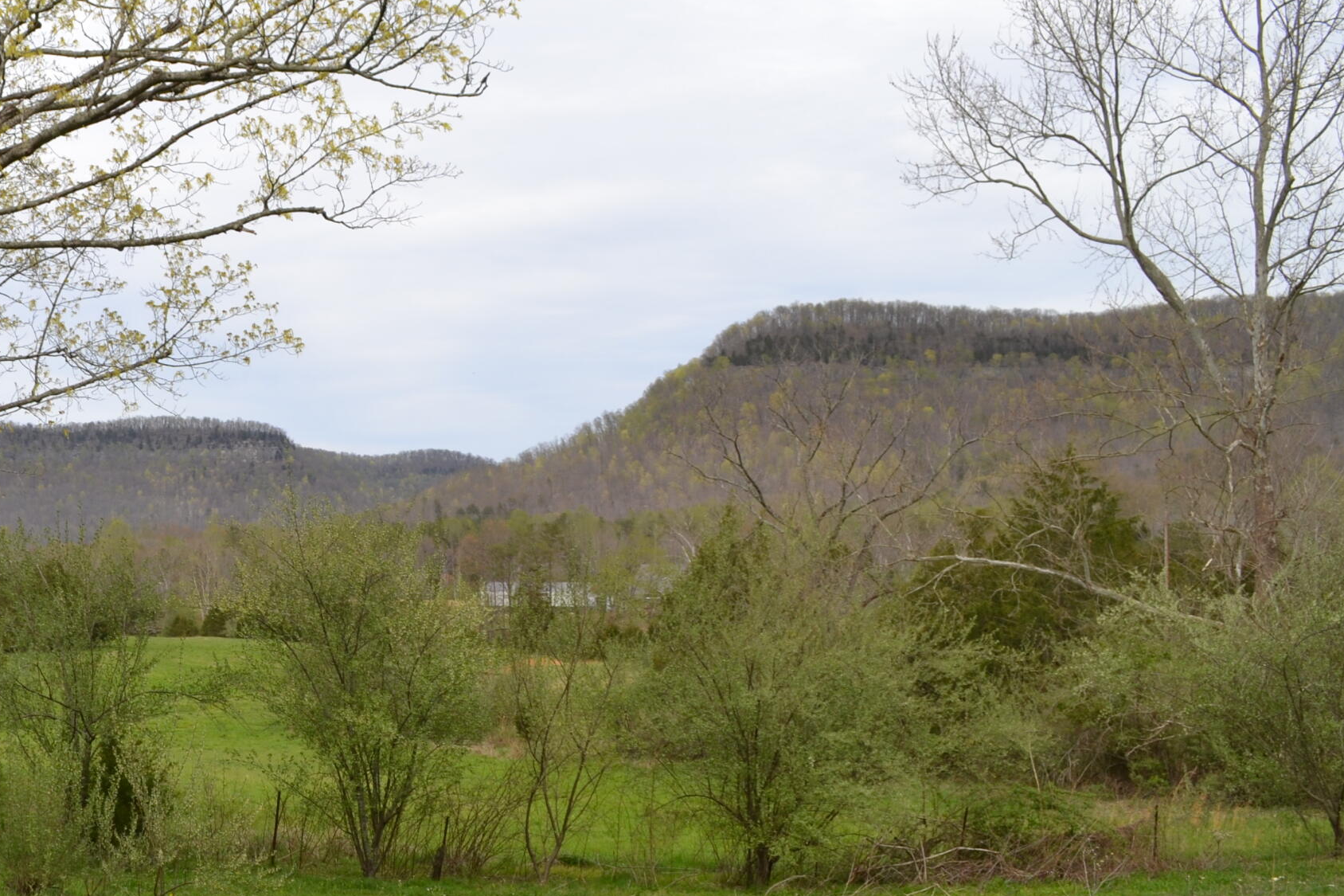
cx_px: 227
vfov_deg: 27.9
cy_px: 575
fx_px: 1792
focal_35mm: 48
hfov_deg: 39.2
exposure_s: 1/200
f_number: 8
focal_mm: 18
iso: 100
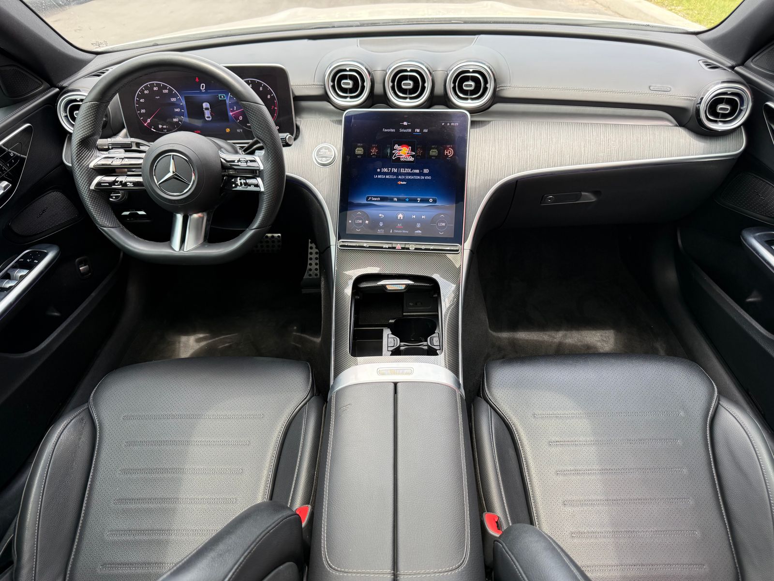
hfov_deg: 71.6
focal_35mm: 24
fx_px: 537
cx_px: 387
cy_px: 290
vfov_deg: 56.8
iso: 100
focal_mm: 6.76
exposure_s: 1/251
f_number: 1.78
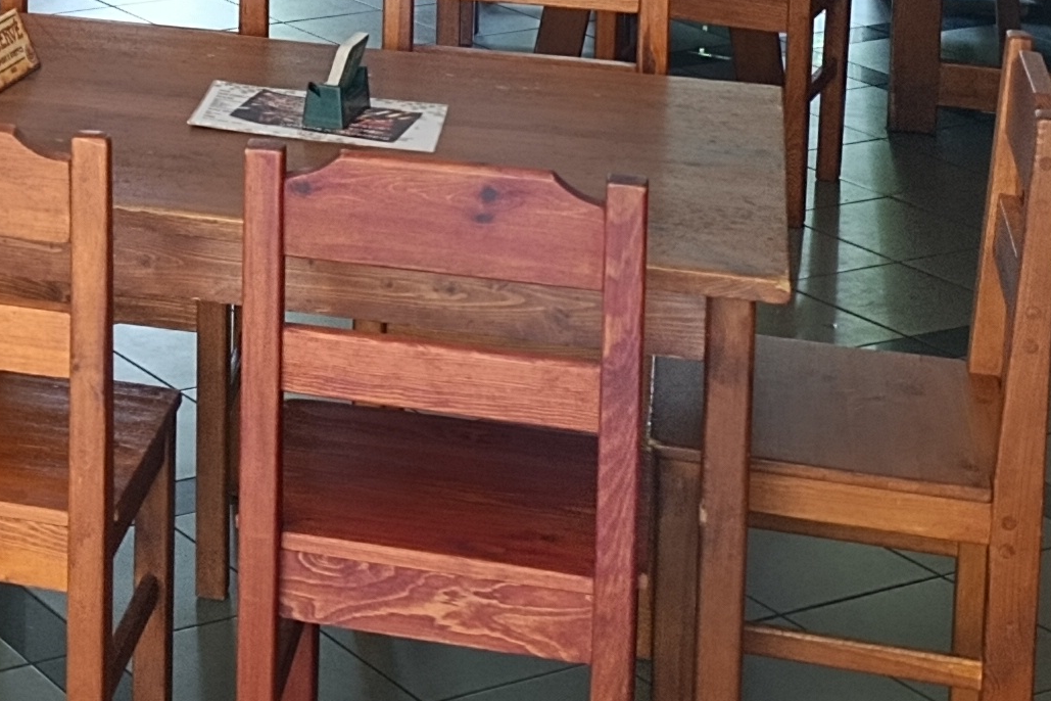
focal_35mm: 95
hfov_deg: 19.7
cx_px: -324
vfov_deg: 13.4
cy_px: -412
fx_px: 2773
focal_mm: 6.11
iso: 808
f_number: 1.65
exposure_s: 1/50
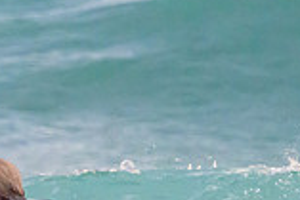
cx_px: -130
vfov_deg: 0.5
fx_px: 24622
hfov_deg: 0.7
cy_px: 264
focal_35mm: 2952
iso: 22800
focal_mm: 800
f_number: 11
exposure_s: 1/1600
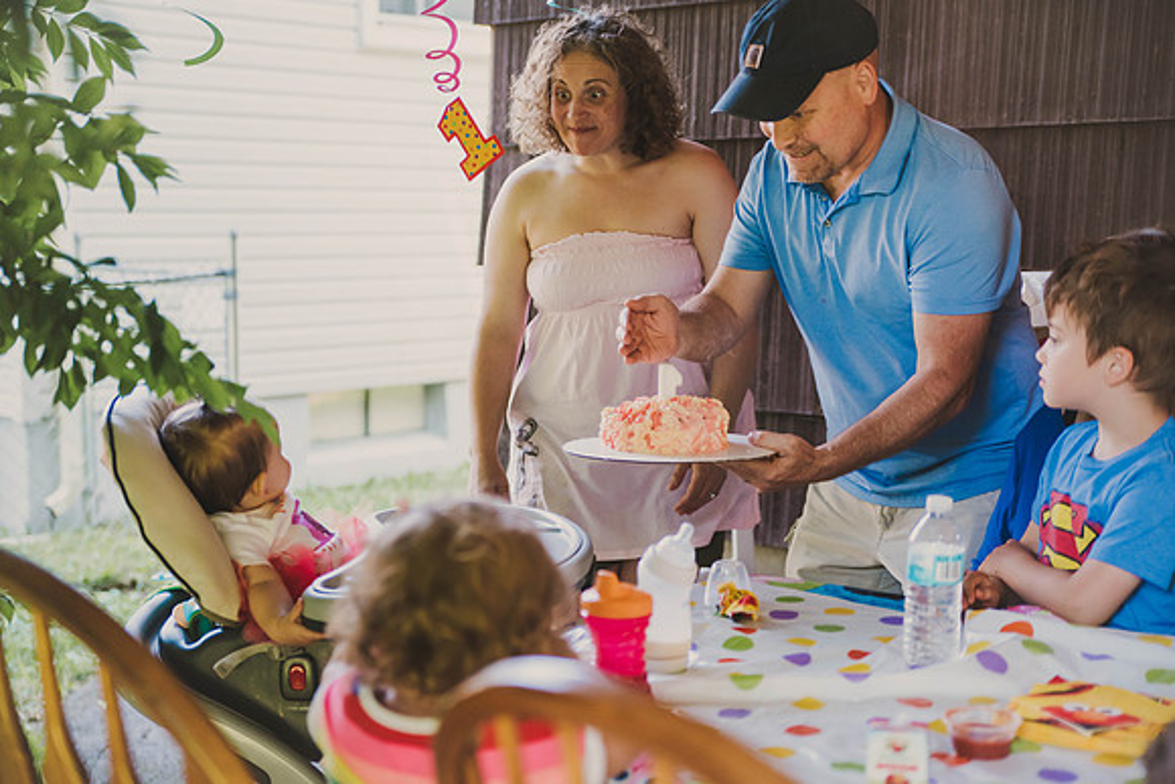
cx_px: 588
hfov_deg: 36.2
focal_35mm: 55
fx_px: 1795
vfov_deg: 24.6
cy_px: 392
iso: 1250
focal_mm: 55
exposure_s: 1/640
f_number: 2.8
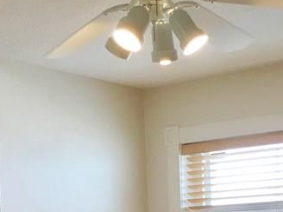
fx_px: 743
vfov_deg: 15.3
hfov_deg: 21.3
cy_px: 295
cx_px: 228
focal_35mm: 91
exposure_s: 1/30
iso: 32
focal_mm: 4.15
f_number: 2.2
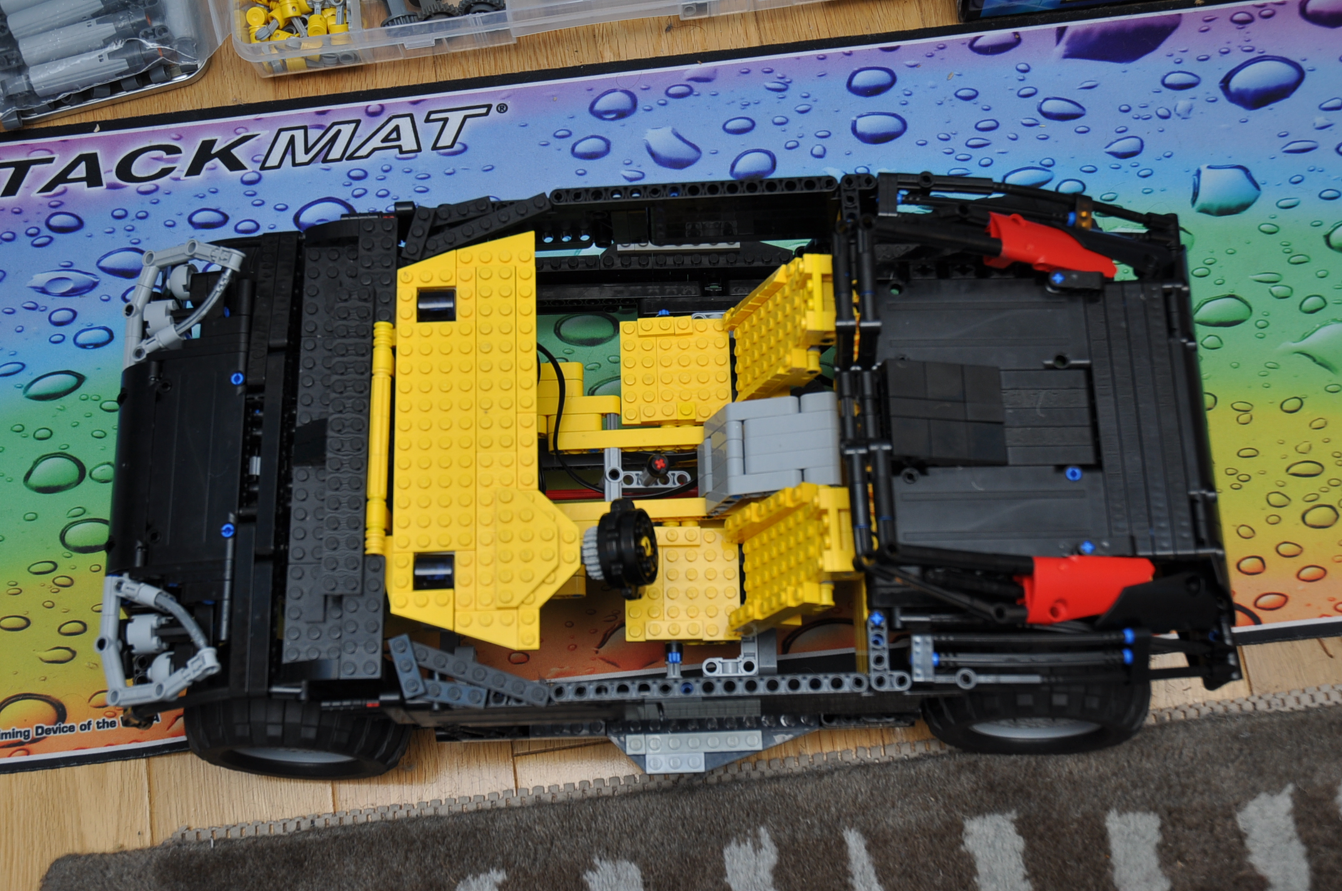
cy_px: 446
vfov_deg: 28.9
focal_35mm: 46
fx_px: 1731
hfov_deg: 42.4
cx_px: 671
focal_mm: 31
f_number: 5
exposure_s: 1/60
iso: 200
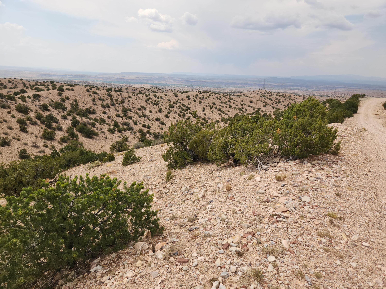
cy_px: 144
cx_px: 193
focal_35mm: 23
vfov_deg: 58.9
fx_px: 256
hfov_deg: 73.9
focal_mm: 5.4
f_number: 1.8
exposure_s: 1/1650
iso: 20
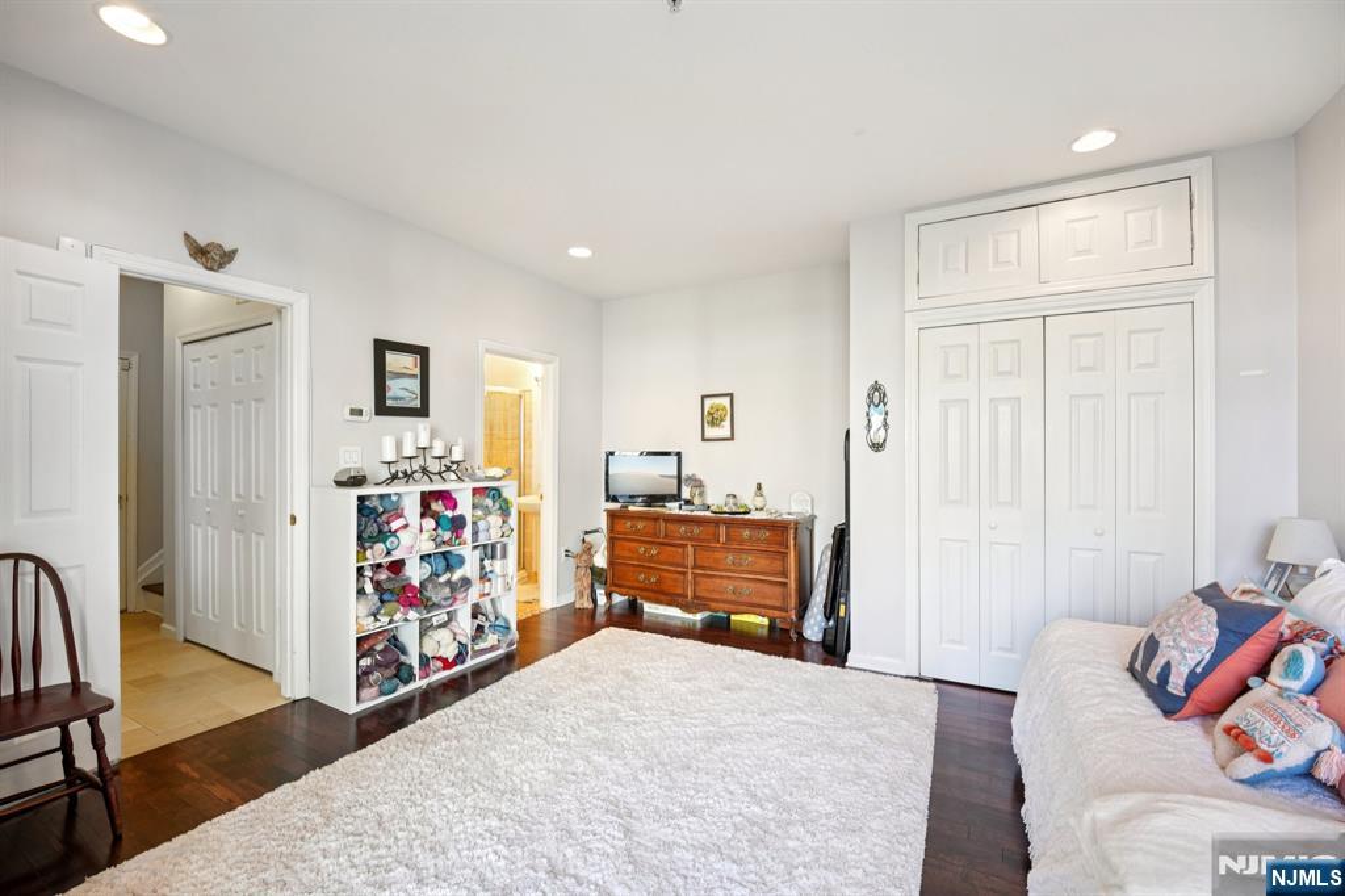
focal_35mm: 14
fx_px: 523
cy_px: 448
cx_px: 672
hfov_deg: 104.3
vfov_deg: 81.2
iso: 400
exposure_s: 1/8
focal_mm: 14
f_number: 9
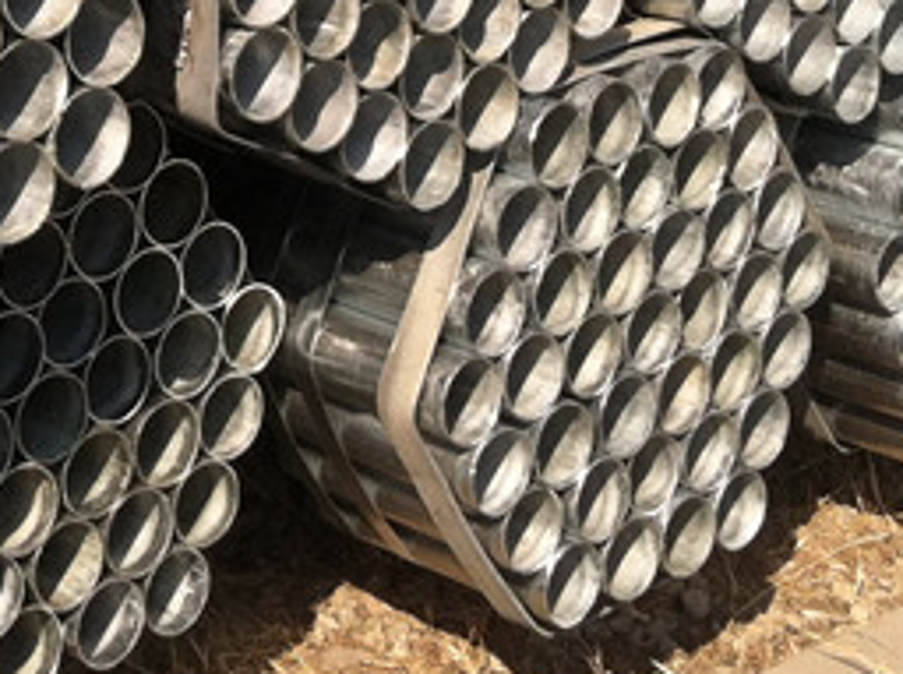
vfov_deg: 12.2
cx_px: 0
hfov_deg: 16.6
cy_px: -303
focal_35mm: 116
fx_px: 3020
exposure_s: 1/938
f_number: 2.8
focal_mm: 3.85
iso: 80
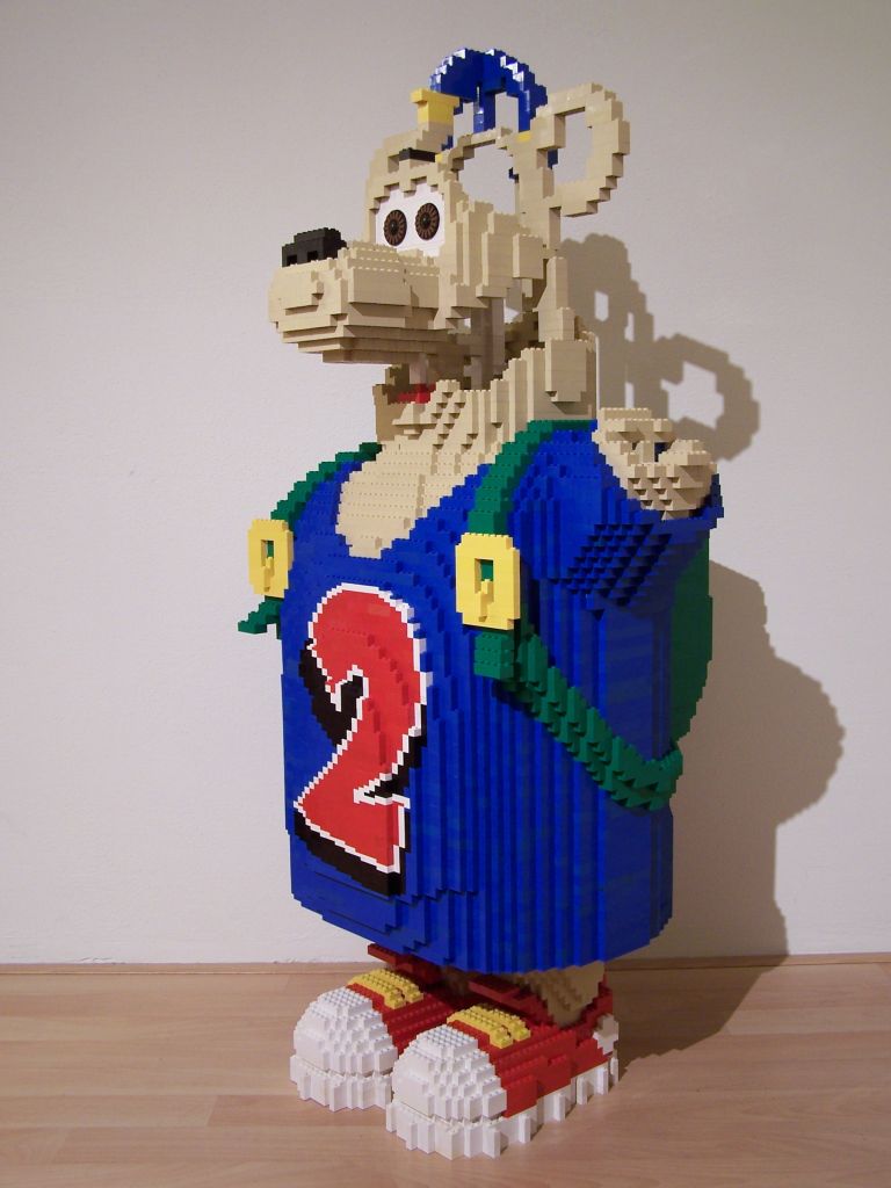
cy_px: 594
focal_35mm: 38
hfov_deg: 37.7
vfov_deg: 49.0
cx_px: 446
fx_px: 1304
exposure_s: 1/2
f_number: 2.8
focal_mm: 6.3
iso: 80
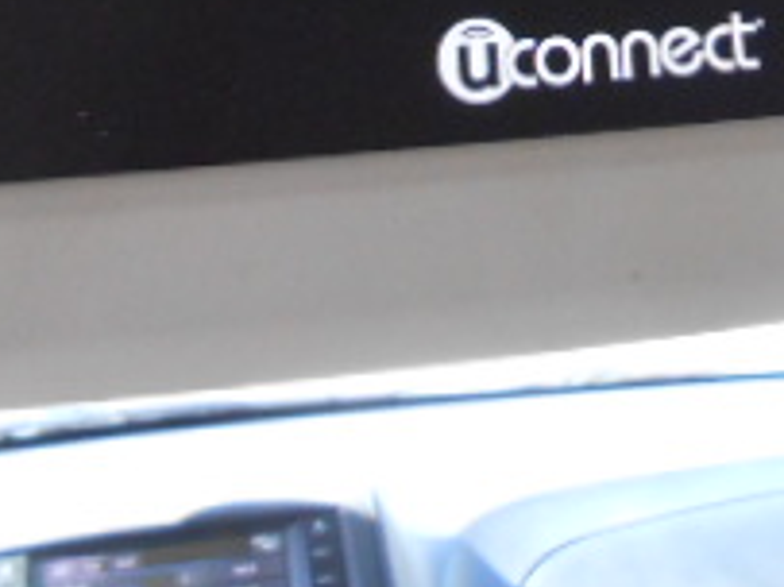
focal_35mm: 82
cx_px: 541
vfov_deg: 16.7
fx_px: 1856
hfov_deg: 23.7
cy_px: -239
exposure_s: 1/125
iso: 400
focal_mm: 4.6
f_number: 3.5
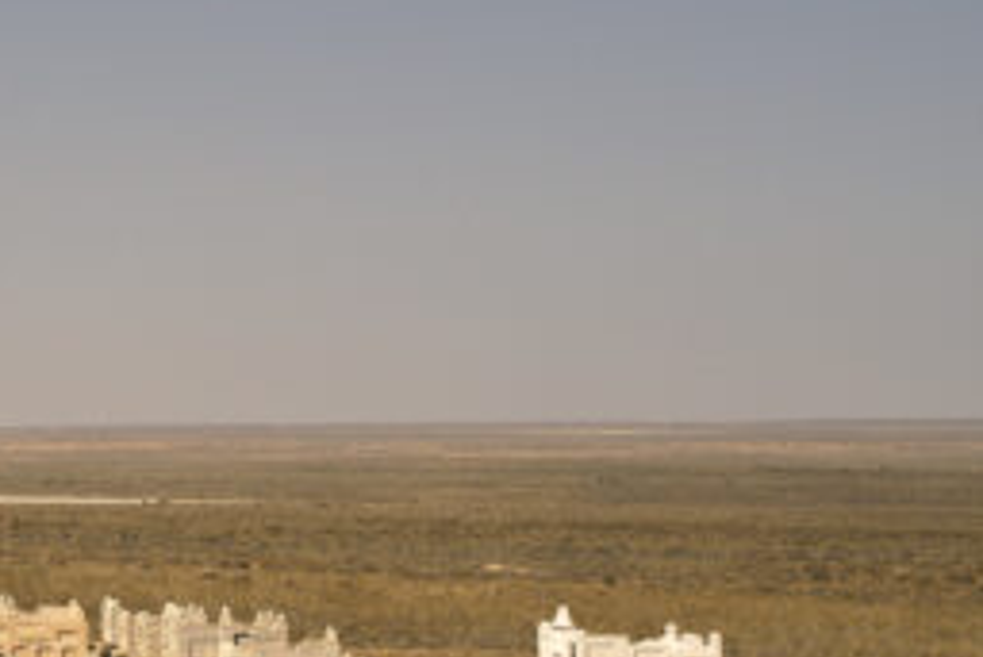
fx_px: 3825
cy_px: 309
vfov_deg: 9.8
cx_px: -933
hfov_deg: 12.9
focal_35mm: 140
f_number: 4.5
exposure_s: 1/1600
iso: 64
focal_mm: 35
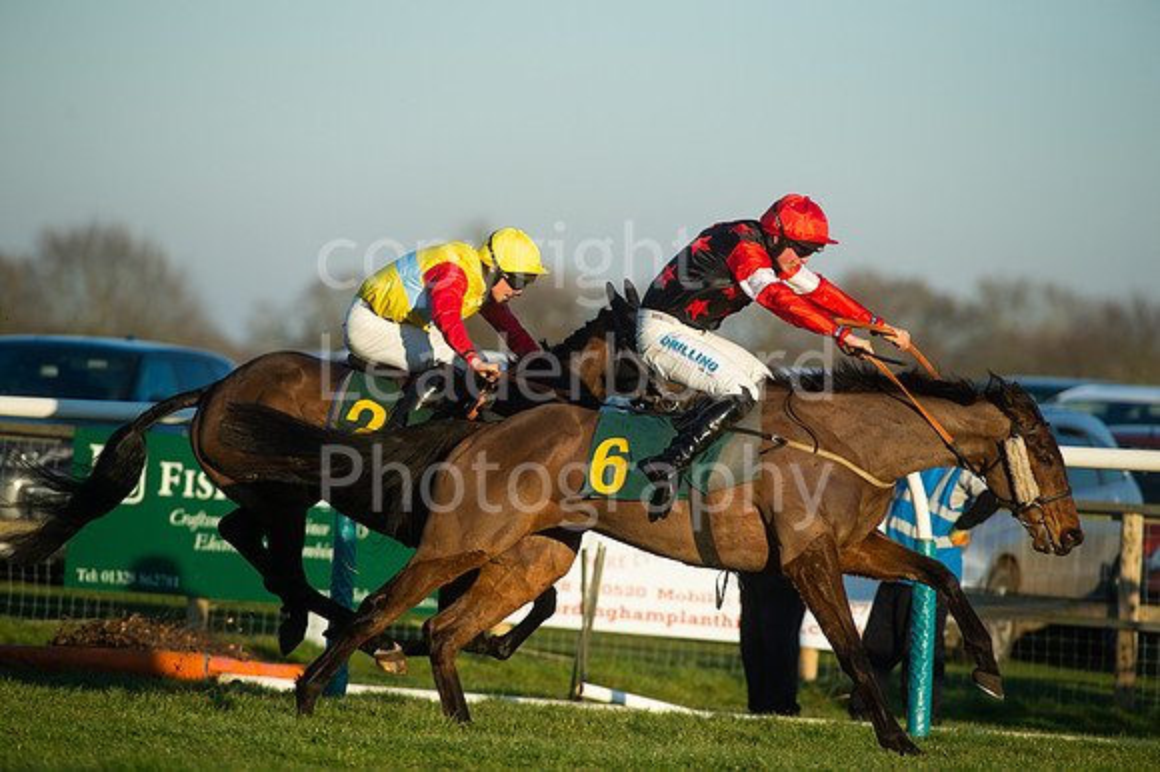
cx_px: 580
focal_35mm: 300
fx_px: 9661
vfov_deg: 4.6
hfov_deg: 6.9
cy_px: 386
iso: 800
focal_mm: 300
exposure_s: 1/4000
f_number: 6.3
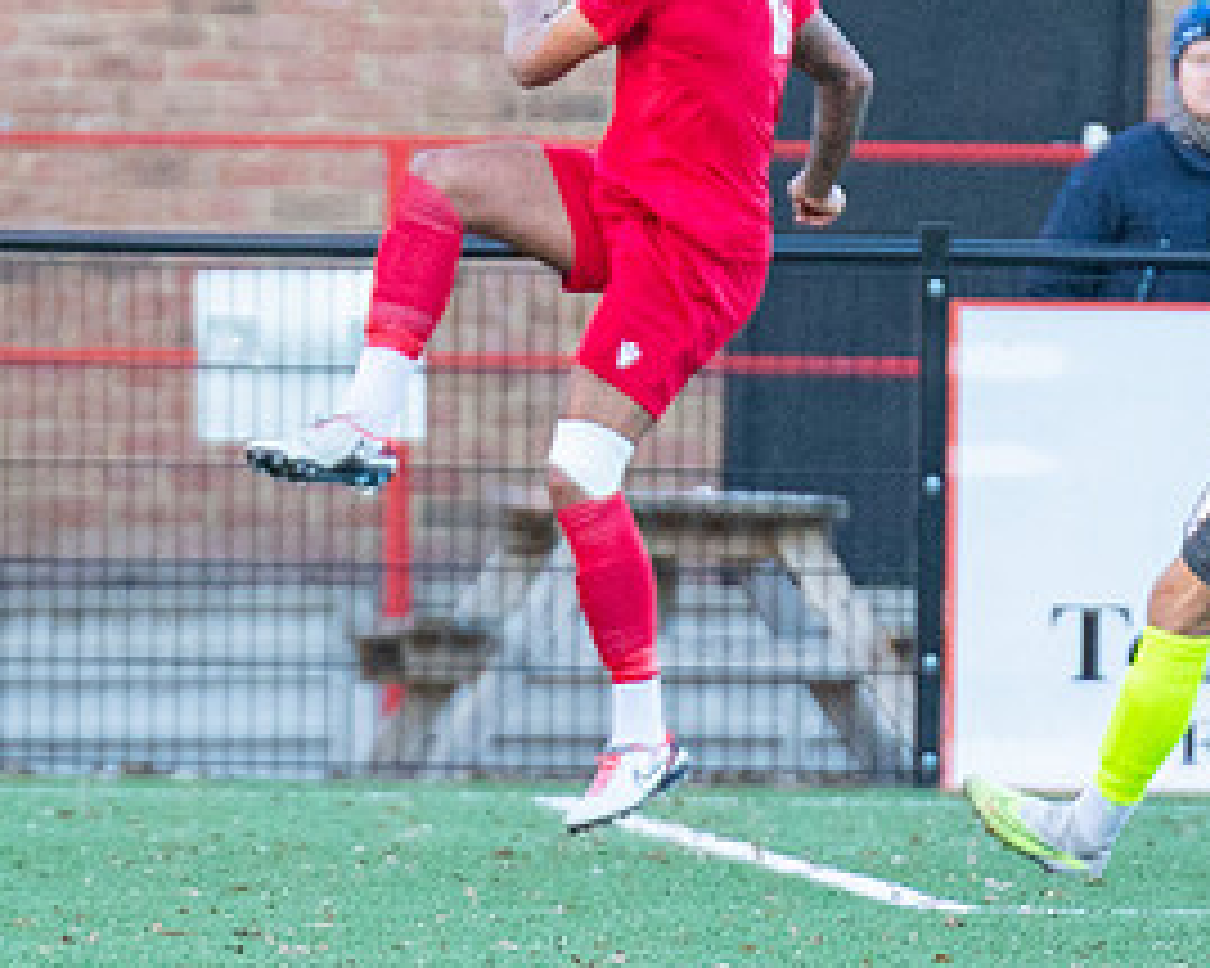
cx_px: 269
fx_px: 53554
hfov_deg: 1.3
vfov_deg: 1.0
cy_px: 413
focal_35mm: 1496
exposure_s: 1/1250
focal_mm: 300
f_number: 2.8
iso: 2500
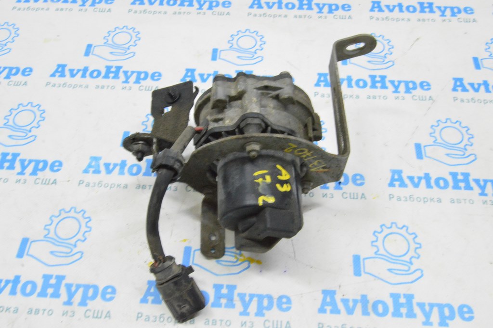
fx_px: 472
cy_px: 164
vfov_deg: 38.3
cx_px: 246
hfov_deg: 55.1
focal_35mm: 34
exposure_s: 1/15
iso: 6400
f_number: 20
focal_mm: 23
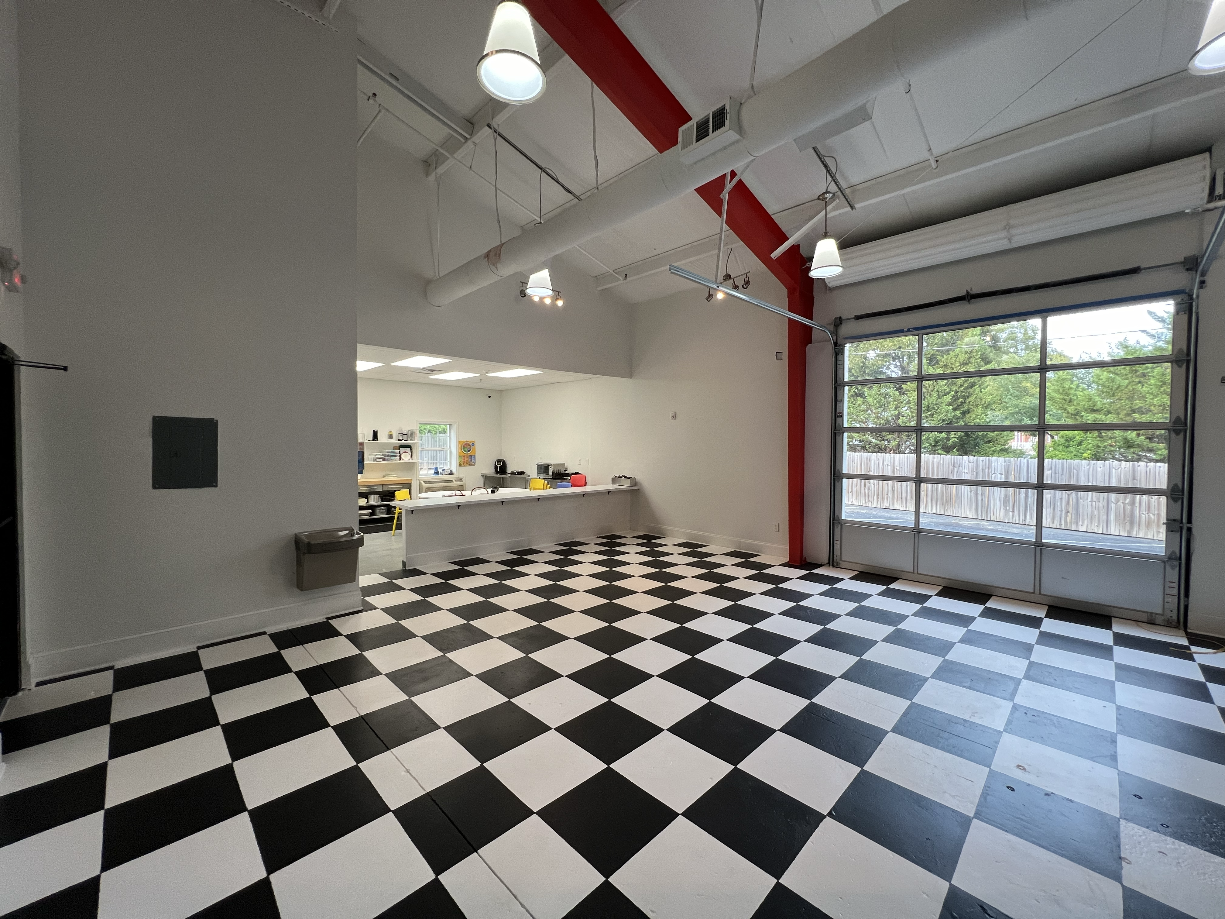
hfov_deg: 106.2
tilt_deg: -2.1
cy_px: 460
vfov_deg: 89.9
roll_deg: +0.2
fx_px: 460
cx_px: 612
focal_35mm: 13
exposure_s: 1/120
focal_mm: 1.57
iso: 200
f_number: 1.8
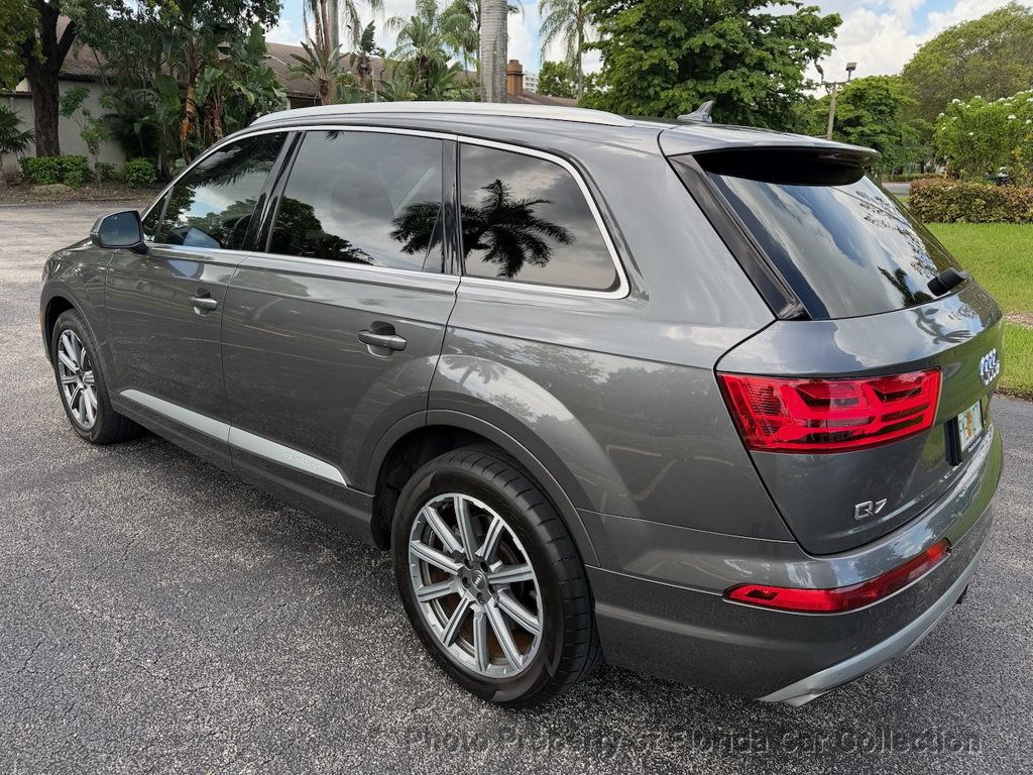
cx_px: 516
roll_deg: -1.6
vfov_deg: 56.8
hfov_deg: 71.6
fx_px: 716
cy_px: 388
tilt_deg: -15.0
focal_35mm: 24
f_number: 1.78
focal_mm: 6.76
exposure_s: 1/765
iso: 80
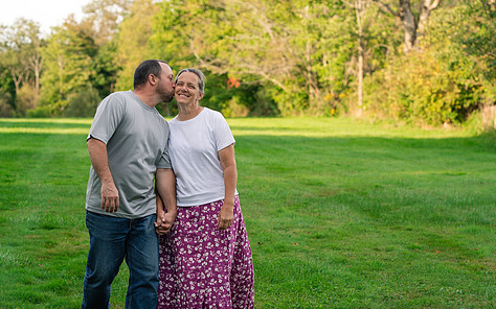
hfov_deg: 19.1
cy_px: 169
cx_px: 236
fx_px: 1473
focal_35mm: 109
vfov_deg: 12.0
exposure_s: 1/400
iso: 400
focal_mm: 85
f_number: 4
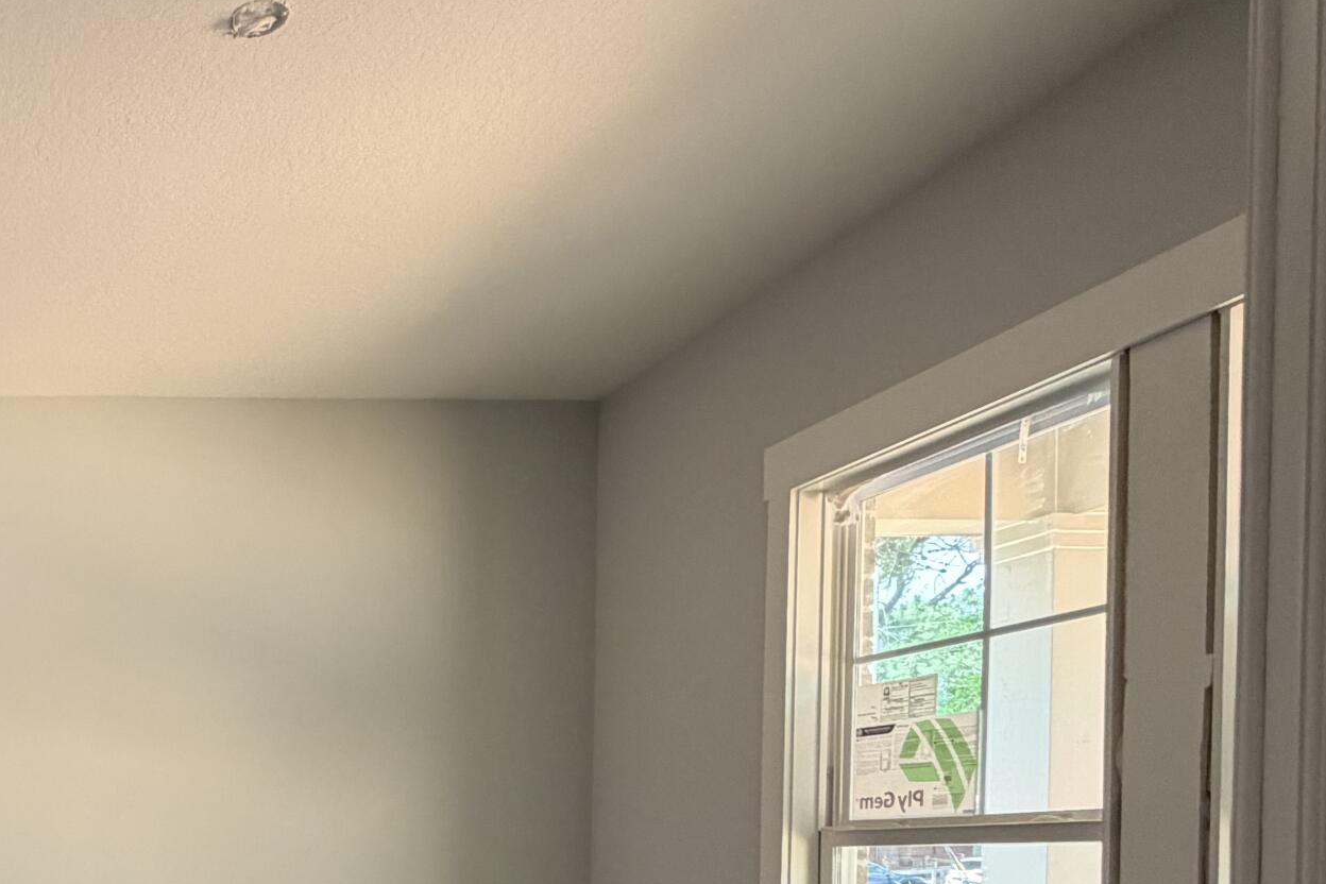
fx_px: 1289
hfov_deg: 43.3
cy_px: 876
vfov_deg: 34.6
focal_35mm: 35
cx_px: -107
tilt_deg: -0.7
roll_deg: +0.1
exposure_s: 1/121
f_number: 2.2
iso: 250
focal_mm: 2.22
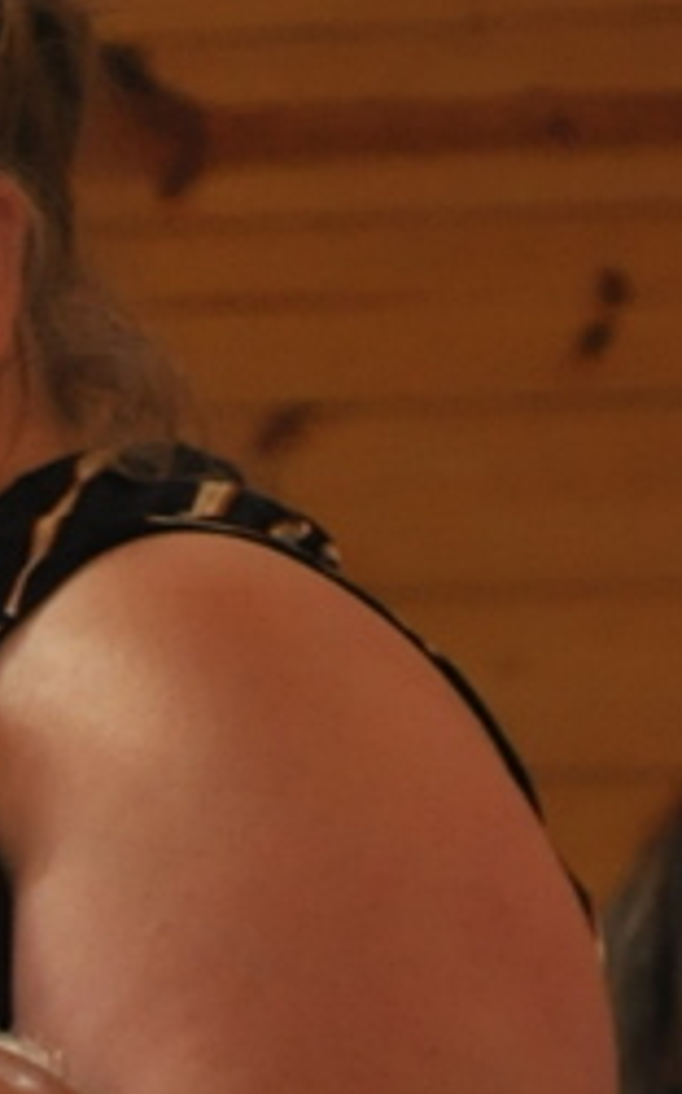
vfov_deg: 3.2
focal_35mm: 657
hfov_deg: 2.0
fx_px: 19563
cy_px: 1212
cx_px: -538
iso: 800
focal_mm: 105
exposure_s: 1/80
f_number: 5.6
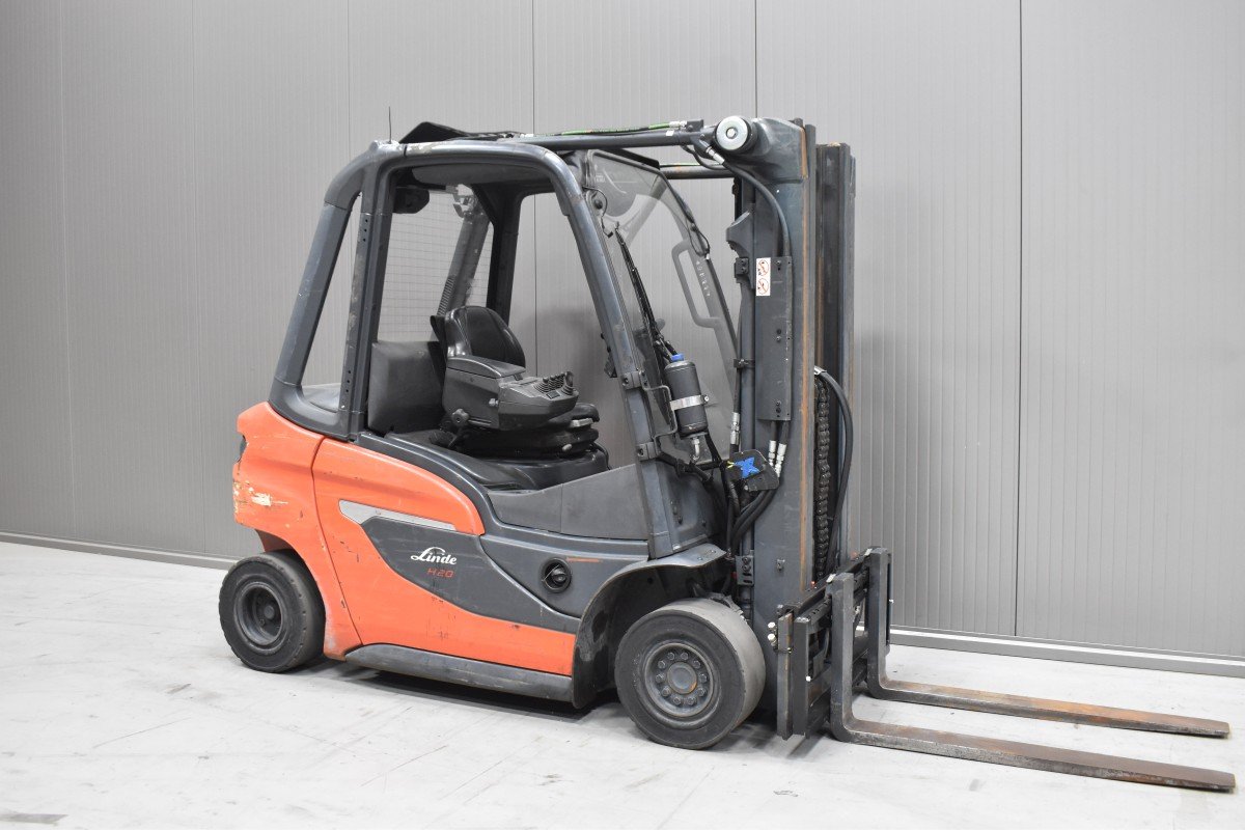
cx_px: 622
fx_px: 1141
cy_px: 415
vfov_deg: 40.0
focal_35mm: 33
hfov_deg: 57.2
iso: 1600
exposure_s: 1/25
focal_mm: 22
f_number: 5
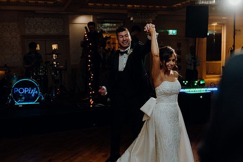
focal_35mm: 38
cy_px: 81
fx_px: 257
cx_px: 122
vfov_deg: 35.1
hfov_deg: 50.7
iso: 2500
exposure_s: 1/160
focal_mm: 38
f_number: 3.5
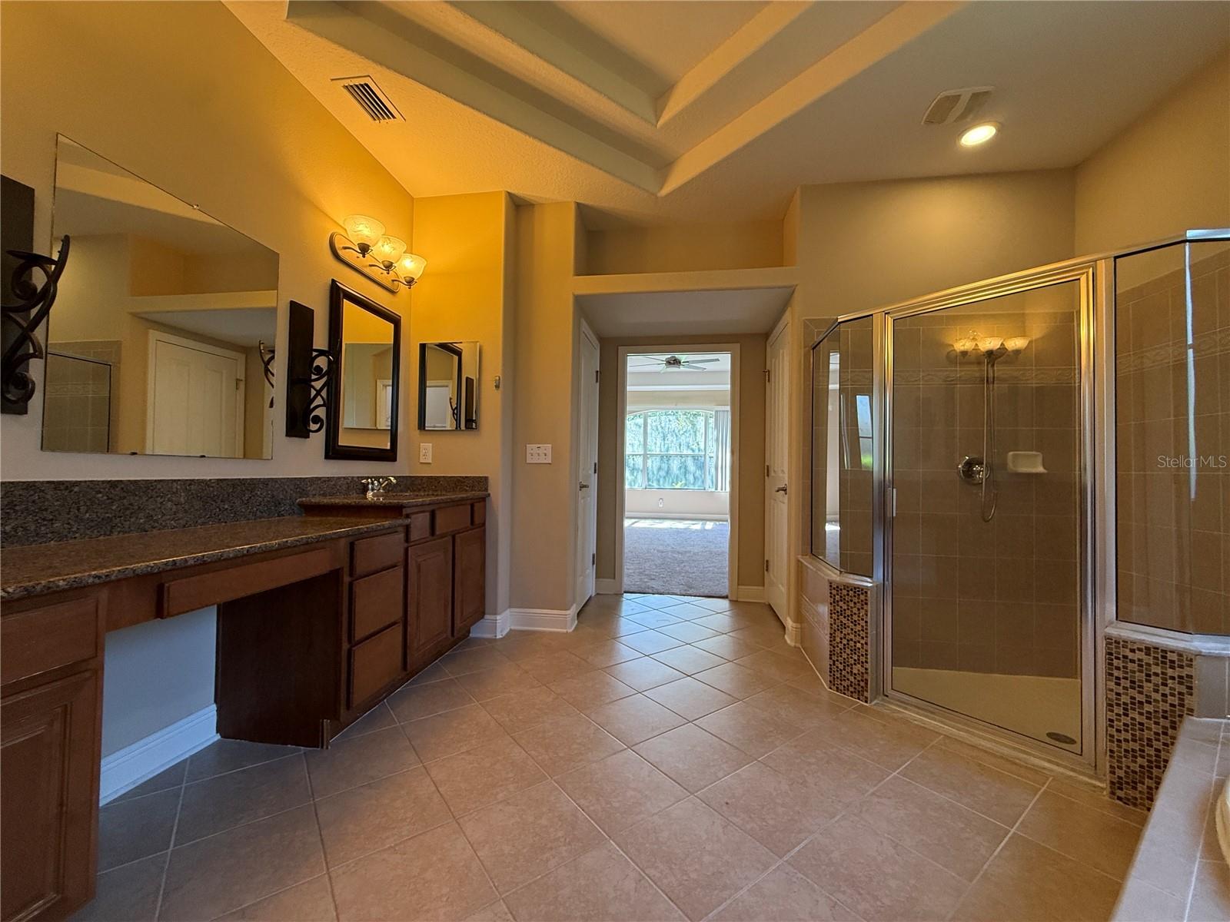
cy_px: 461
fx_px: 497
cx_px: 615
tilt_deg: +2.1
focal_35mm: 14
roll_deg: -1.5
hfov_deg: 102.1
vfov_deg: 85.7
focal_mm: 2.22
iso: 200
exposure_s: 1/120
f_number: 2.2
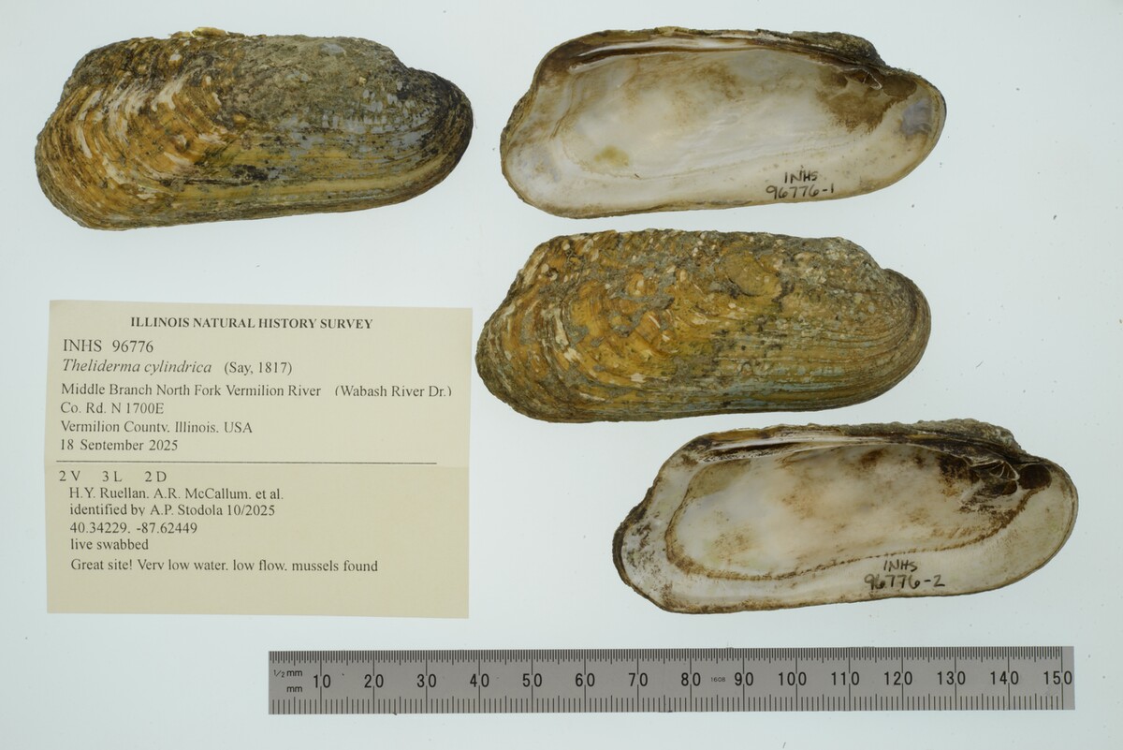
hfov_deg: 33.4
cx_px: 562
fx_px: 1872
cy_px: 375
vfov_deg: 22.6
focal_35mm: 60
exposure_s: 1/10
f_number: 32
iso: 100
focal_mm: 60
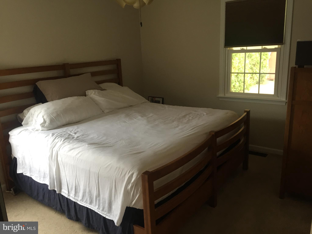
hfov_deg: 61.7
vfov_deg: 48.2
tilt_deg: -15.3
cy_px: 117
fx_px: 261
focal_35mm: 29
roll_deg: +1.9
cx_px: 156
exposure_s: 1/30
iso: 80
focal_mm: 4.15
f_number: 2.2
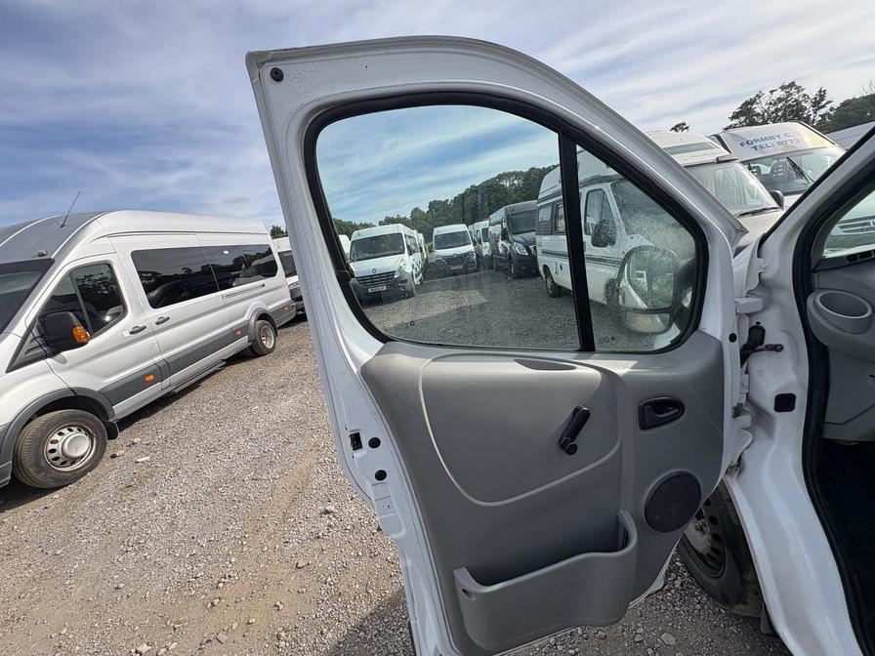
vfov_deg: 85.7
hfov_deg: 102.1
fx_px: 354
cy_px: 328
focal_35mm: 14
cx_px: 438
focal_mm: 2.22
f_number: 2.2
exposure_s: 1/636
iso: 40
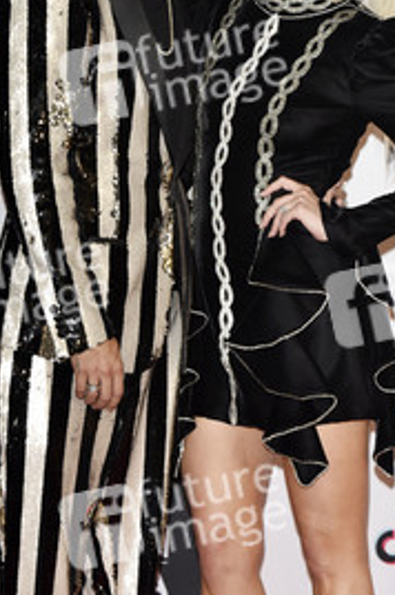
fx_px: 2755
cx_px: 237
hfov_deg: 8.2
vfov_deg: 12.3
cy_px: 184
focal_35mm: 167
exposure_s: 1/250
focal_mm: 112
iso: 2000
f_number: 5
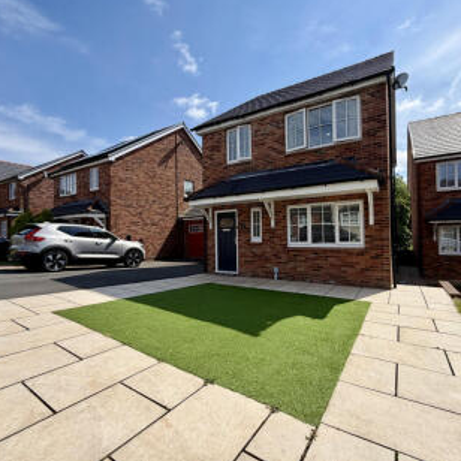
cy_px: 230
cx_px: 251
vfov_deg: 84.0
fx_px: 256
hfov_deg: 83.8
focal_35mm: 17
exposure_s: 1/1145
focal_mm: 2.22
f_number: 2.2
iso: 20
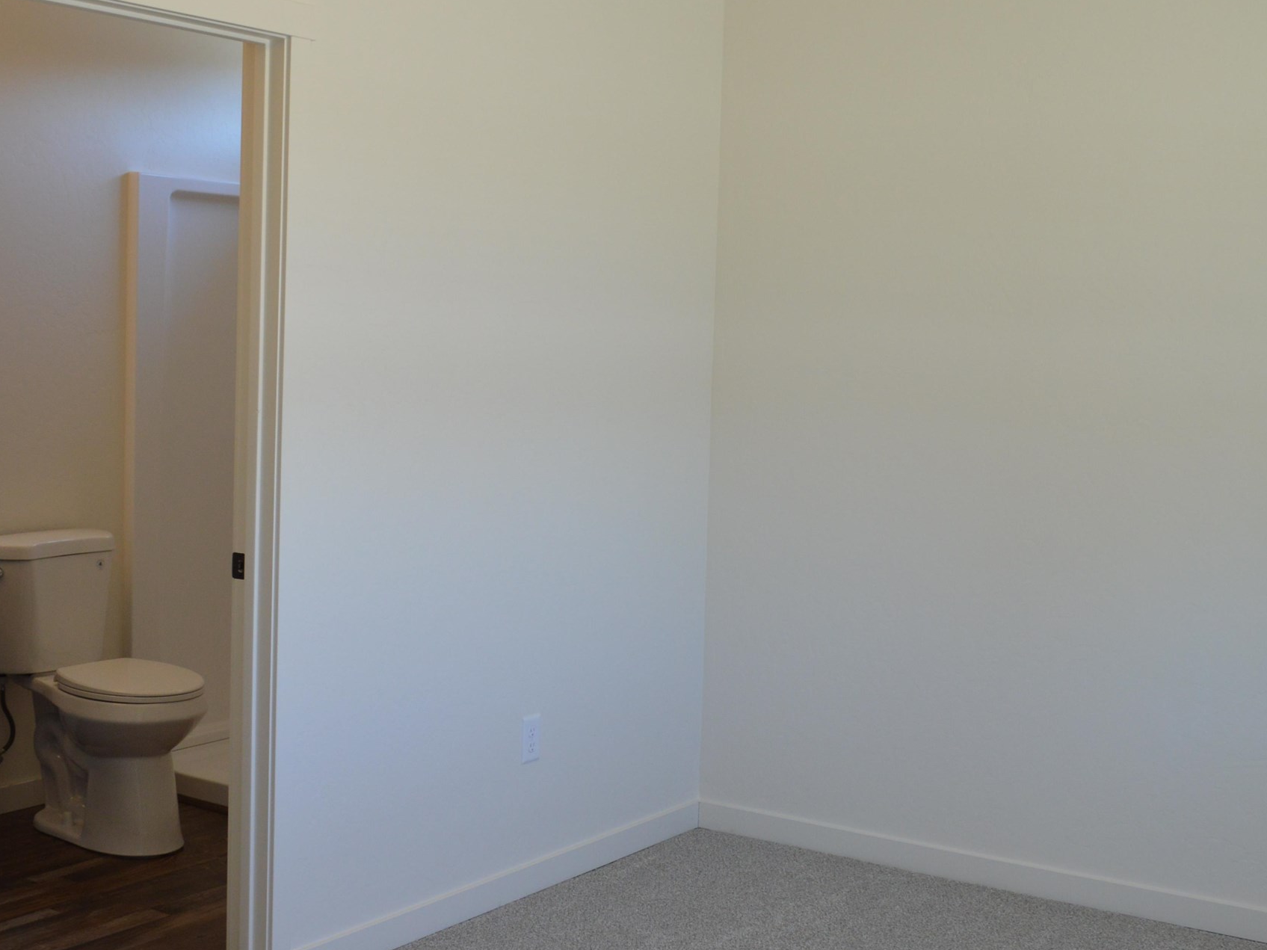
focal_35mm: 47
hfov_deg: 40.3
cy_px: 448
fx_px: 1720
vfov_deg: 30.9
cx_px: 531
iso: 400
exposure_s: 1/100
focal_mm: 18
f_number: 4.5
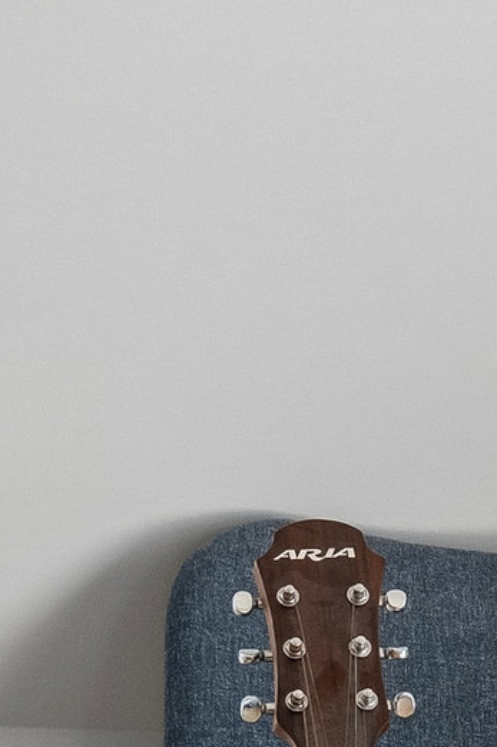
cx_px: 987
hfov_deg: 5.0
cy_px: 664
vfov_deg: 7.7
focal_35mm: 268
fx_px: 5551
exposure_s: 1/250
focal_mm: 31
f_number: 4
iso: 320
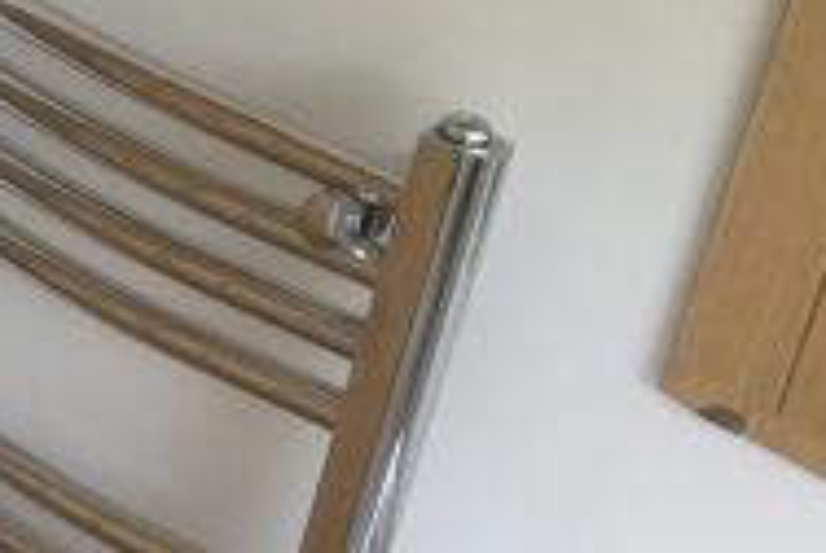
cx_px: -1024
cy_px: 799
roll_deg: -3.6
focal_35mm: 164
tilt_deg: -35.1
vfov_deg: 8.2
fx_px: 3769
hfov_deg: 10.9
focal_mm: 4.15
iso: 40
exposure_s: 1/100
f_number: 2.2
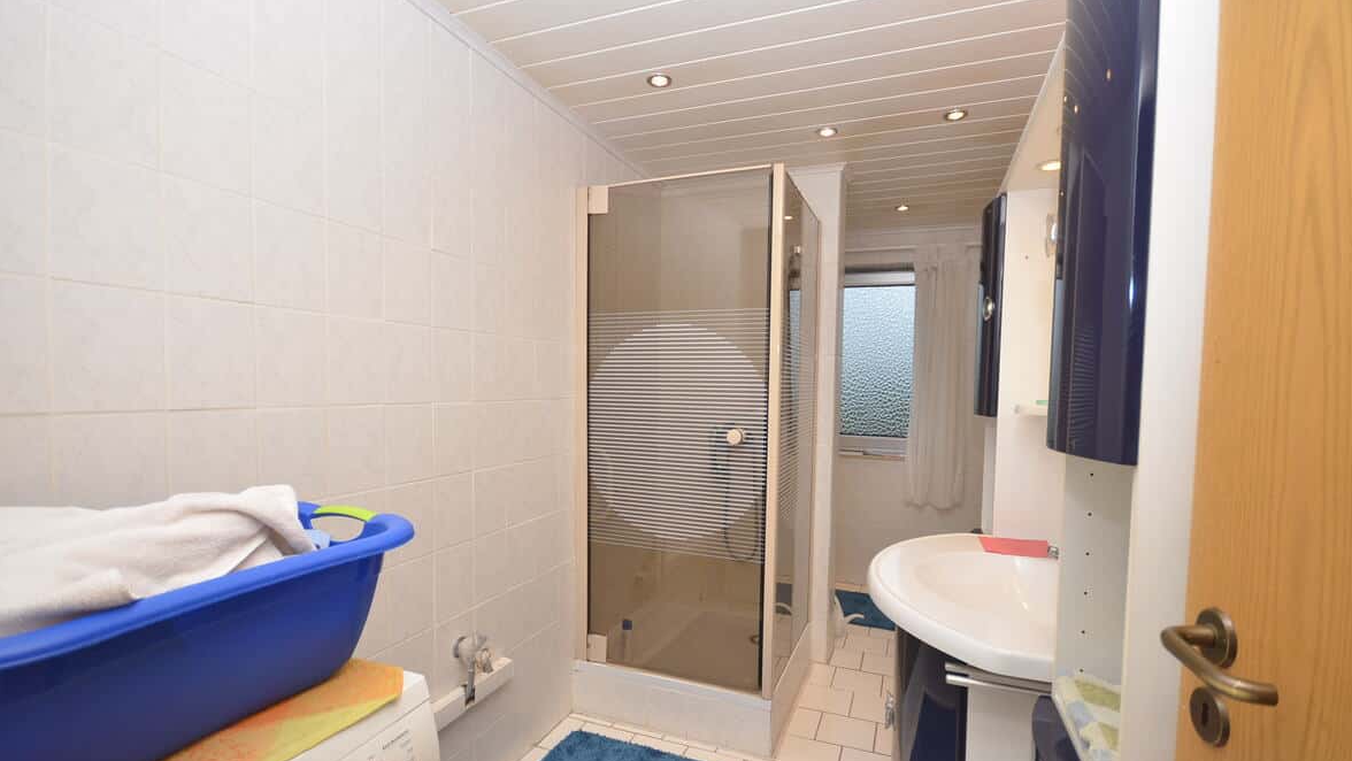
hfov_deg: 99.4
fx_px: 574
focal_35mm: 16
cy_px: 416
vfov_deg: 67.0
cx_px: 670
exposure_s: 1/60
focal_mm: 10
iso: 200
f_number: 5
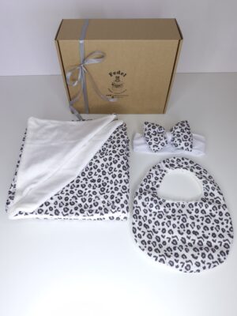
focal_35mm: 23
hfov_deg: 58.9
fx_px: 210
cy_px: 158
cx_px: 118
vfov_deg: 73.9
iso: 64
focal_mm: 5.54
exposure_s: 1/50
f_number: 1.8
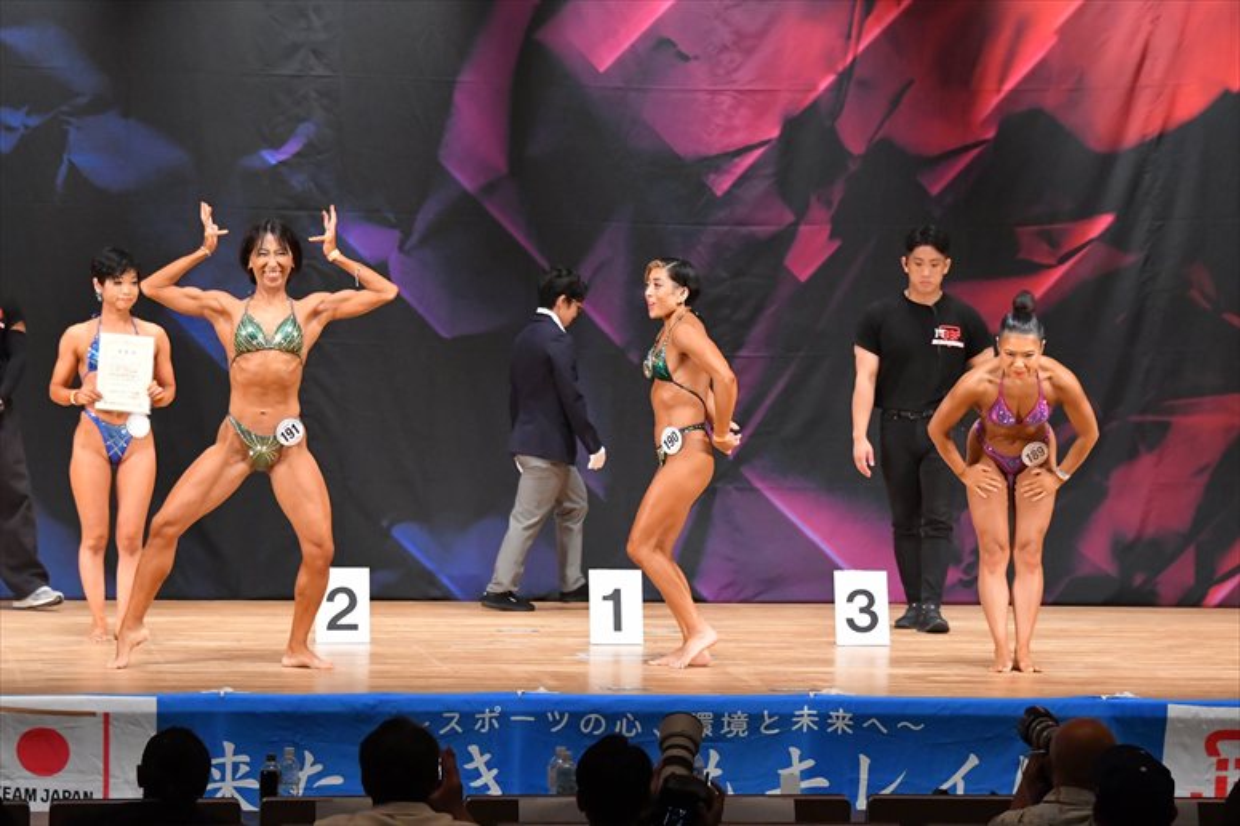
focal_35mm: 168
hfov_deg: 12.2
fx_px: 5784
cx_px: 620
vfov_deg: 8.2
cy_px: 413
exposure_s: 1/400
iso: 7200
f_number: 5.6
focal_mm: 112
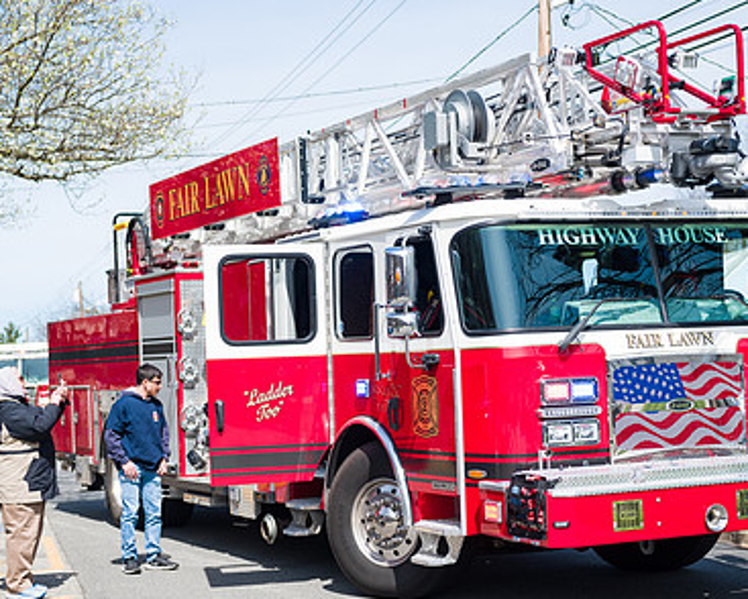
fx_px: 1706
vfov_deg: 19.9
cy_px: 326
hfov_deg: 24.7
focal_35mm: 77
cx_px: 379
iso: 200
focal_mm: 52
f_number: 4
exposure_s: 1/2500
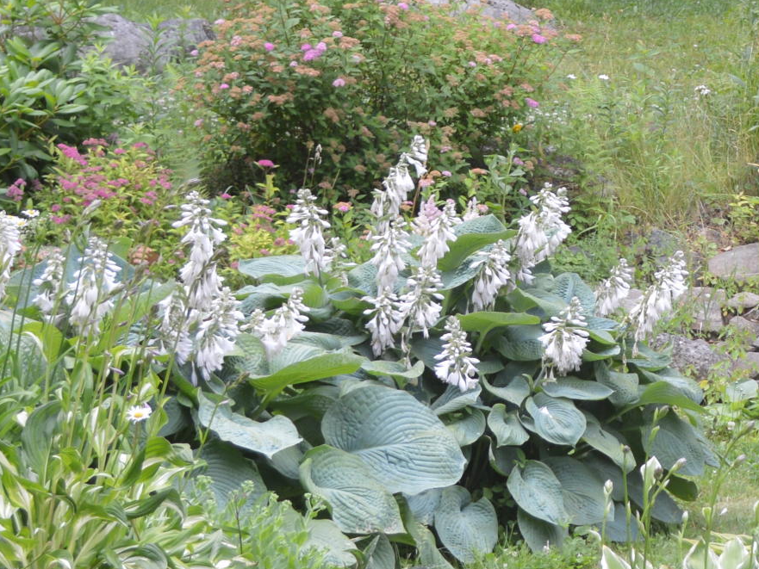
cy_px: 194
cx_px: 1124
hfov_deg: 11.1
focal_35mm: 172
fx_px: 3764
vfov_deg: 8.6
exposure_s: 1/125
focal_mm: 35
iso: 140
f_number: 5.6
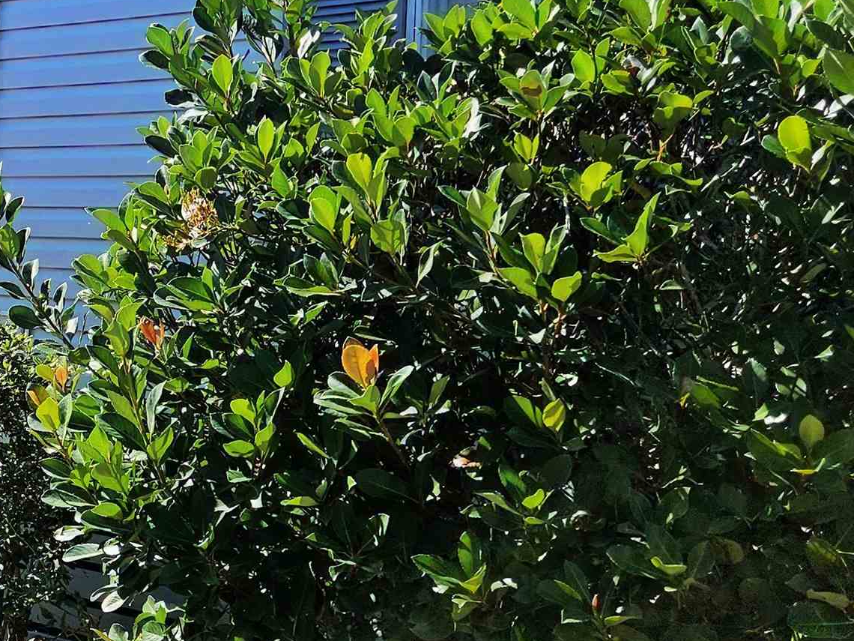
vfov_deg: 23.6
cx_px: -117
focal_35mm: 62
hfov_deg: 28.0
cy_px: 254
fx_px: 1530
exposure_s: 1/1667
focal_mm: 5.4
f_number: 1.8
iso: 25
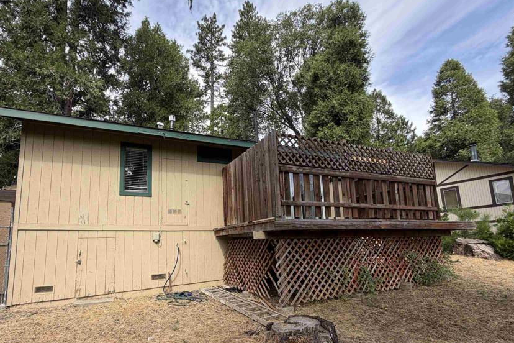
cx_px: 219
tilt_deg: +8.0
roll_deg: +2.2
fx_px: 257
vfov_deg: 66.5
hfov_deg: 89.4
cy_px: 211
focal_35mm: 18
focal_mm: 2.22
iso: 50
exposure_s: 1/502
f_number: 2.2
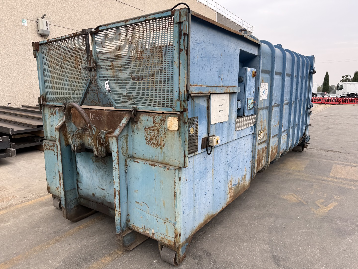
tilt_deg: -7.9
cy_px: 134
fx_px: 248
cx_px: 179
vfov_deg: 56.8
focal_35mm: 24
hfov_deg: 71.6
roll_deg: +0.2
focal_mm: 6.76
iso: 80
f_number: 1.78
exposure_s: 1/543
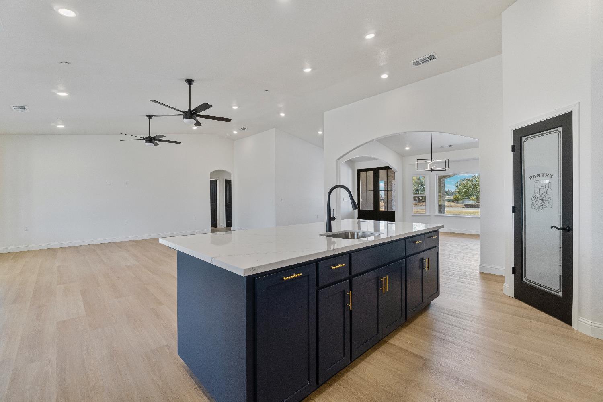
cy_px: 201
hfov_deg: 100.4
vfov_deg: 77.3
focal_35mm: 15
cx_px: 302
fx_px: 251
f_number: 8
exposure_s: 1/30
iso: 640
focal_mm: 10
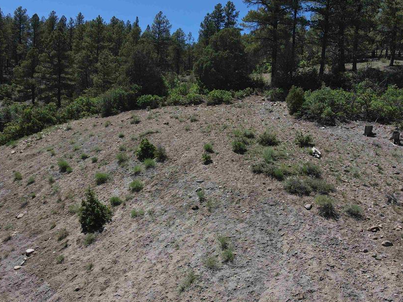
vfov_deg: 46.8
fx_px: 349
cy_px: 142
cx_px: 208
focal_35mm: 30
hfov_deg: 60.0
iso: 110
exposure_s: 1/1000
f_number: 2.8
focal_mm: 4.5
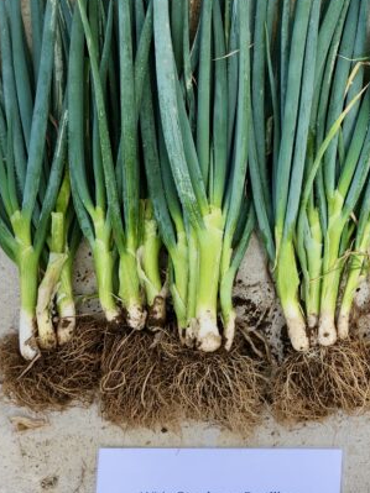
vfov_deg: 32.6
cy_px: 199
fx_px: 841
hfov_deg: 22.0
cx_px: 497
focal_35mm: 59
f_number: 1.8
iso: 20
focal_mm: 5.4
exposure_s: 1/1978
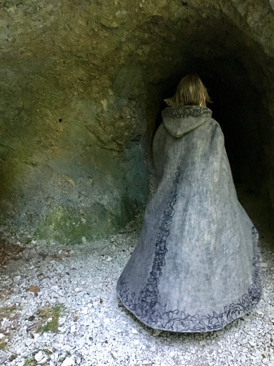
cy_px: 183
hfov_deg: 48.2
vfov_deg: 61.7
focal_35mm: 29
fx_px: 306
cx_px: 137
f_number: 2.2
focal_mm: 4.15
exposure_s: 1/17
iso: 400
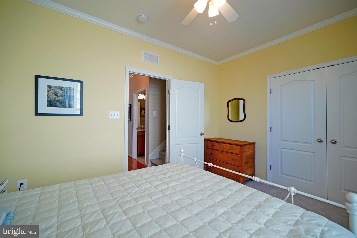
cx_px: 178
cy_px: 119
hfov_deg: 100.4
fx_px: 149
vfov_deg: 77.3
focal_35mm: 15
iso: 125
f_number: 3.2
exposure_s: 1/40
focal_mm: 10
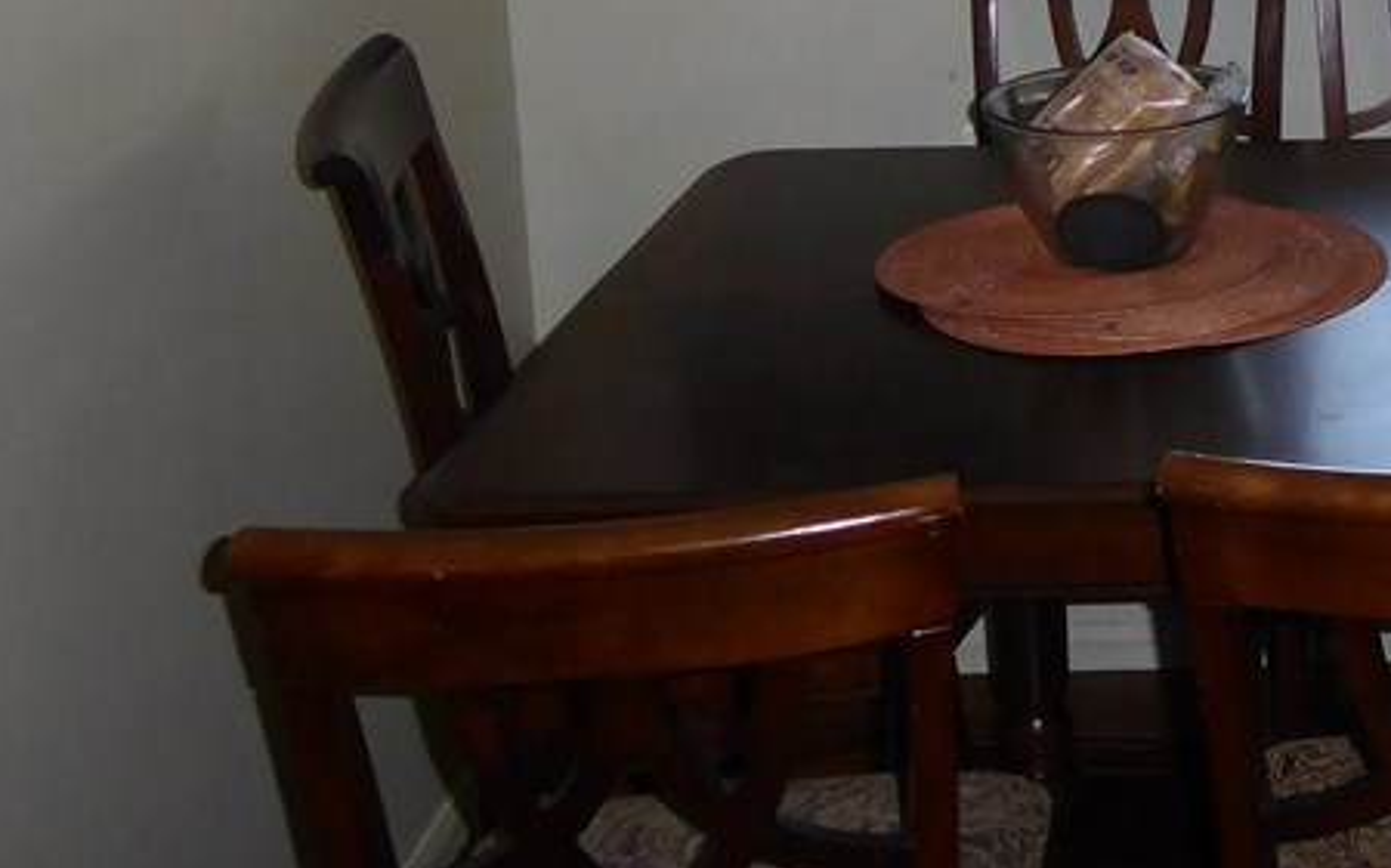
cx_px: 1468
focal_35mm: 70
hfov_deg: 27.3
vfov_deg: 17.7
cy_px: -161
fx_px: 2653
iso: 400
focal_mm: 5
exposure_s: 1/60
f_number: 3.5
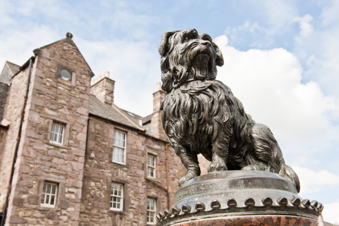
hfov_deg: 53.2
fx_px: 339
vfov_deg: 36.8
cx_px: 170
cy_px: 113
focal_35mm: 36
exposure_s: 1/200
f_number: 10
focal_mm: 36
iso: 200
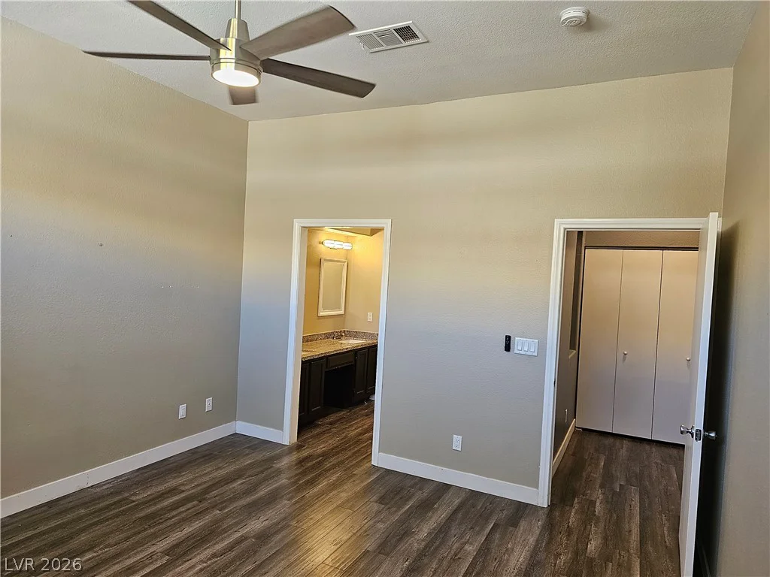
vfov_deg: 58.9
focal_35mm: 23
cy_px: 288
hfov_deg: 73.9
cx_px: 385
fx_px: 512
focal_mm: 6.3
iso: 160
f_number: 1.7
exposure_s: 1/120
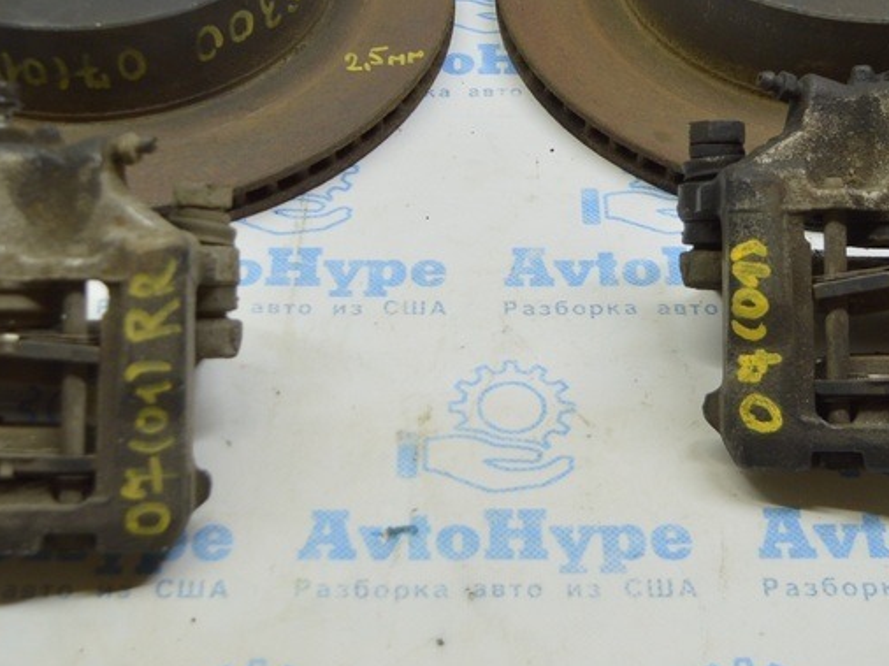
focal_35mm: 73
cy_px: 131
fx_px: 1873
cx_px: 444
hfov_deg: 26.7
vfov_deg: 19.9
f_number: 4
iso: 400
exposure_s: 1/60
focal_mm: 25
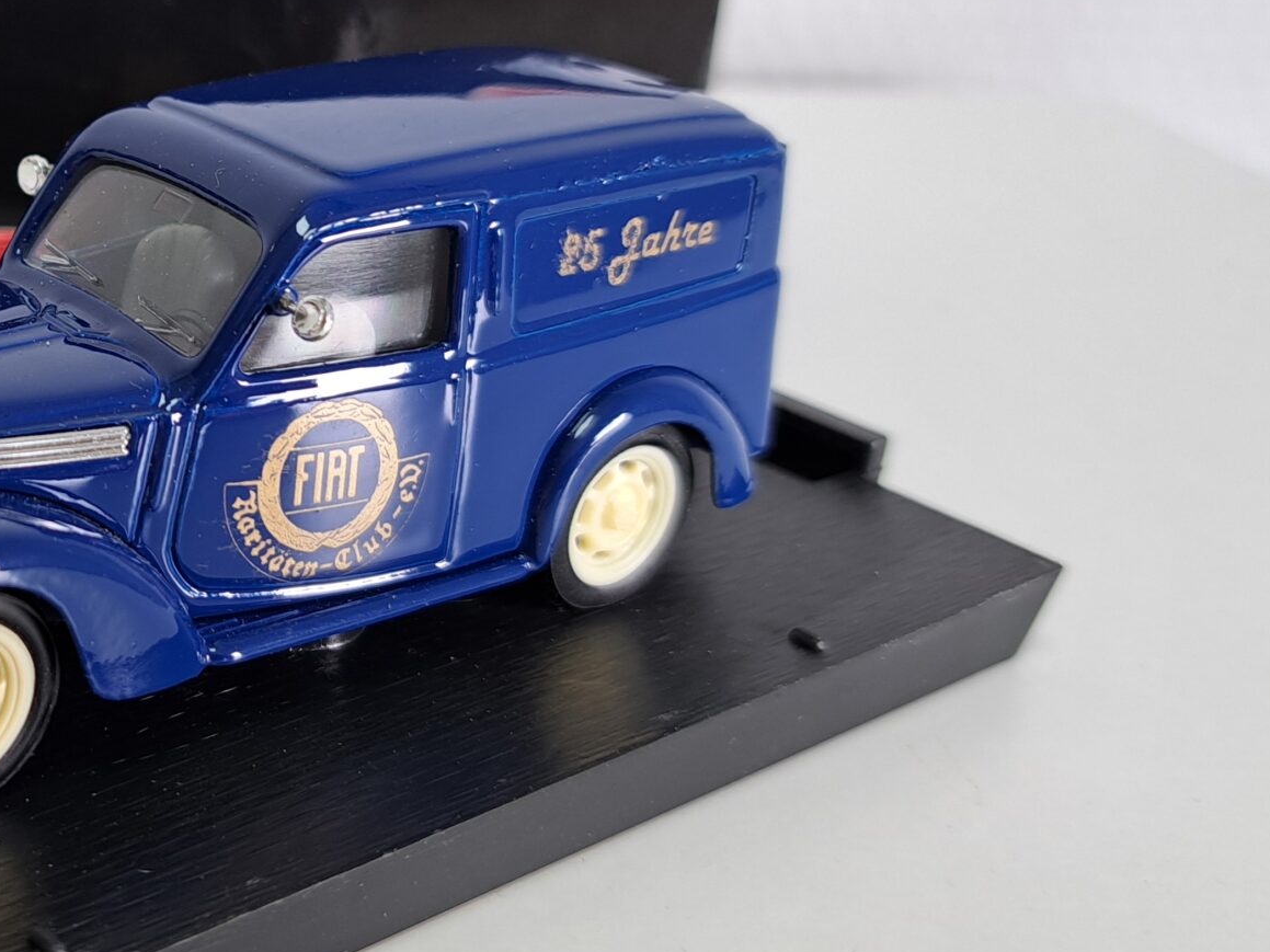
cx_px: -46
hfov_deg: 32.7
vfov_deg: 27.4
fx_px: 1944
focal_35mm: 53
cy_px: 354
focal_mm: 5.23
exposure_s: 1/50
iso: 50
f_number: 1.8
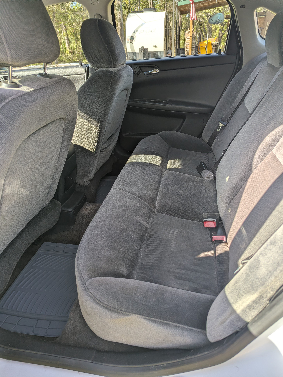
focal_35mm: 24
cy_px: 188
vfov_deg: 71.5
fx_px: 261
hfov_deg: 56.9
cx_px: 142
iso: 47
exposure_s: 1/497
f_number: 1.85
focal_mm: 6.81
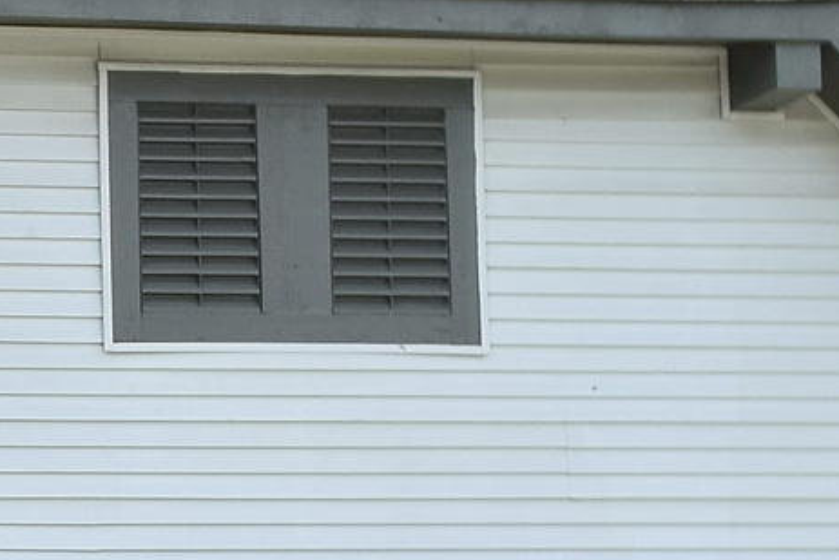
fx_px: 4639
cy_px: 868
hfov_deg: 9.6
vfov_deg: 6.8
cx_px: -904
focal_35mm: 199
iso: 100
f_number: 11
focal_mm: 20
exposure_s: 1/50
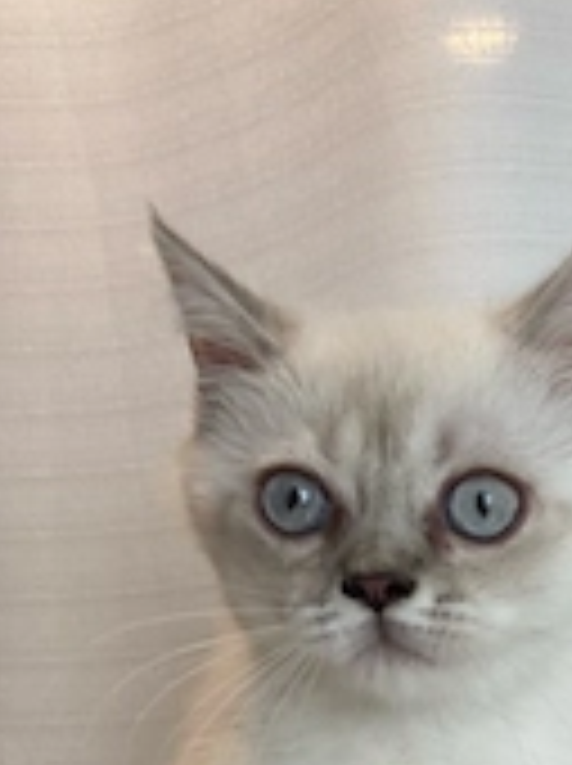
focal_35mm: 66
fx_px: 1458
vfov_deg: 27.4
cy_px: 796
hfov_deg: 21.8
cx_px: 491
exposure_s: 1/100
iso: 40
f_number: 1.8
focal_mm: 3.99
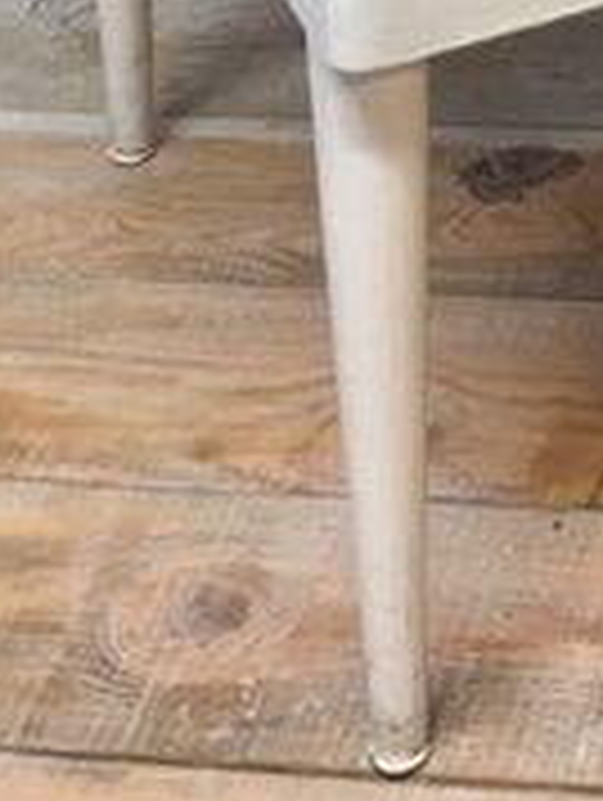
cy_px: -544
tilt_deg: -18.0
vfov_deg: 16.4
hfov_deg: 13.6
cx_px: 842
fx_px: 2410
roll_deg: -0.6
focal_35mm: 104
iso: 40
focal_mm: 4.15
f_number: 2.2
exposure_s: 1/17
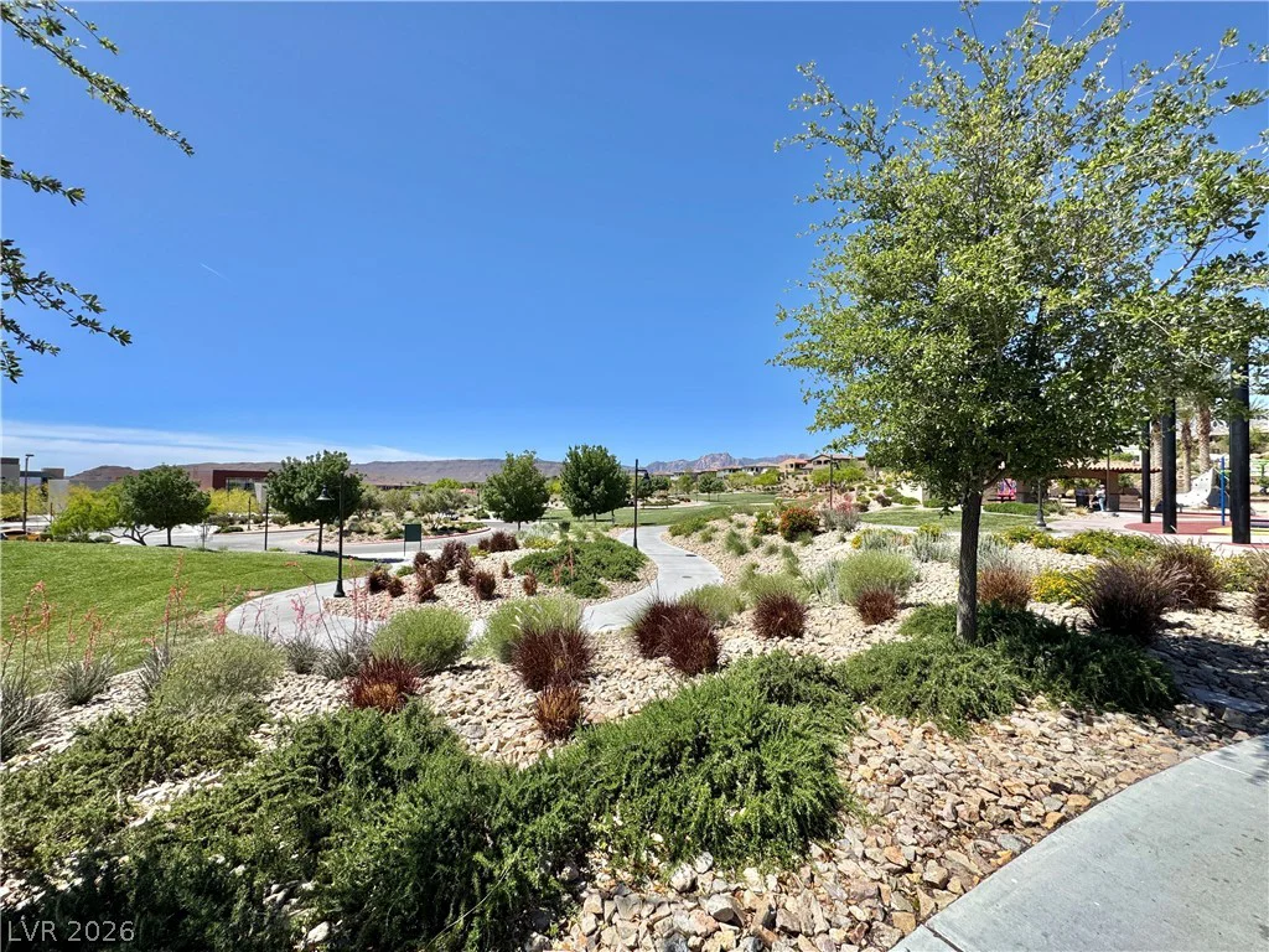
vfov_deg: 85.7
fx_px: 513
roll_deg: -1.0
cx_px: 634
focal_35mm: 14
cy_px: 476
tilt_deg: +1.3
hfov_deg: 102.1
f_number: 2.2
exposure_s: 1/2494
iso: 50
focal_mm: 2.22
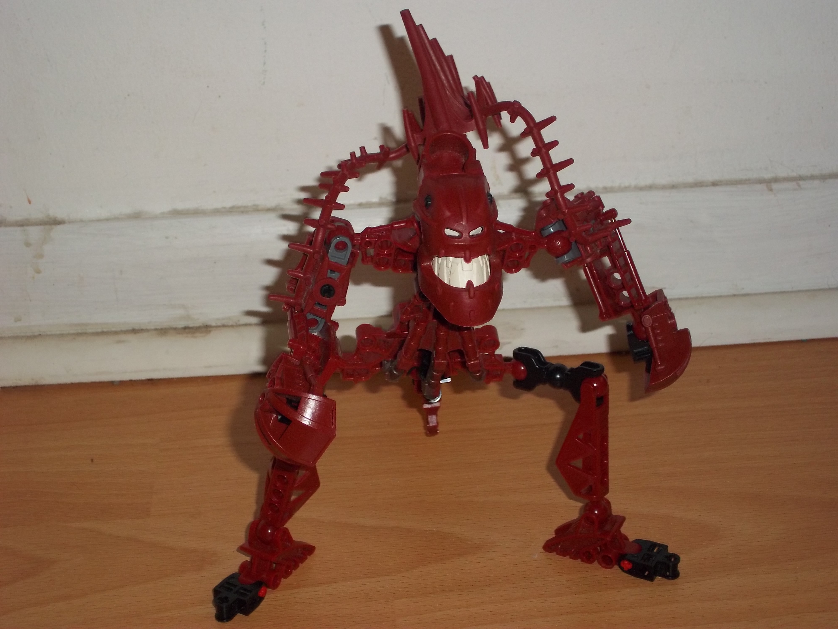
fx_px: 1695
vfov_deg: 21.0
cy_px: 314
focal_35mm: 70
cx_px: 419
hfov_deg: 27.8
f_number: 4.4
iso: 160
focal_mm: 12.5
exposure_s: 1/50
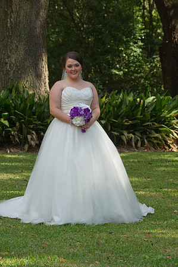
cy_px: 134
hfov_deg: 8.6
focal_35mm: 160
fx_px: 1189
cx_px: 89
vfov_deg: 12.9
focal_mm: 160
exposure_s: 1/125
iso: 320
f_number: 6.3
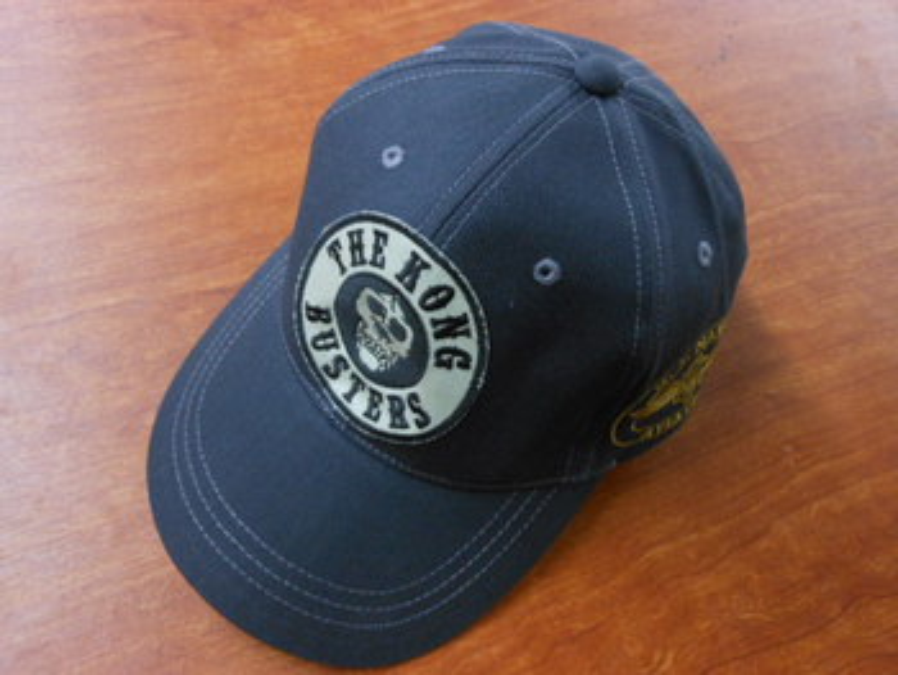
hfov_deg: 63.4
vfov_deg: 49.8
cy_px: 338
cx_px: 449
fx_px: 727
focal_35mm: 28
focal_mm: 5
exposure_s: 1/30
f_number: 3.7
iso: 400
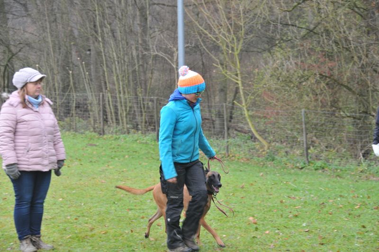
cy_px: 126
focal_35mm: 112
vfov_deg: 12.2
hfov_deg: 18.2
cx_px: 190
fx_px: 1183
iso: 400
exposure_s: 1/80
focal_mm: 75
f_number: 6.3
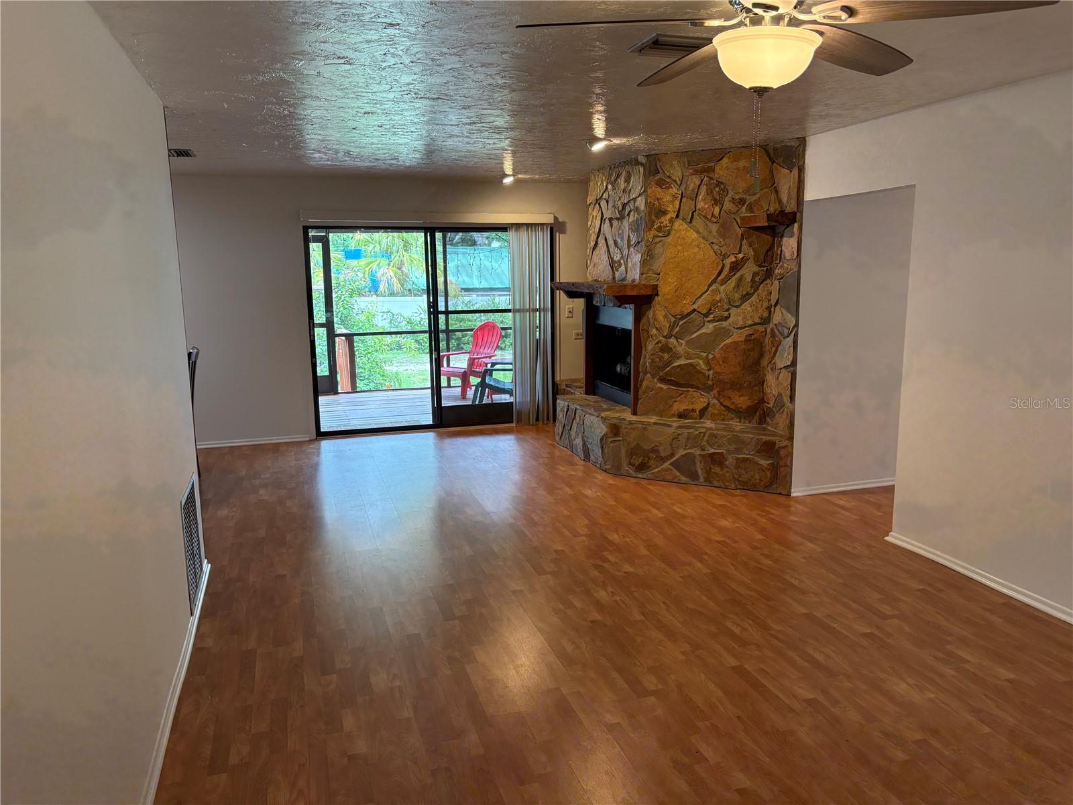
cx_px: 536
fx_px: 806
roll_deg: +0.5
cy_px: 402
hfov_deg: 67.3
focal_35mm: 26
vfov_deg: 53.1
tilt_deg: -9.2
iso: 125
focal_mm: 5.96
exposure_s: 1/120
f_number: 1.6
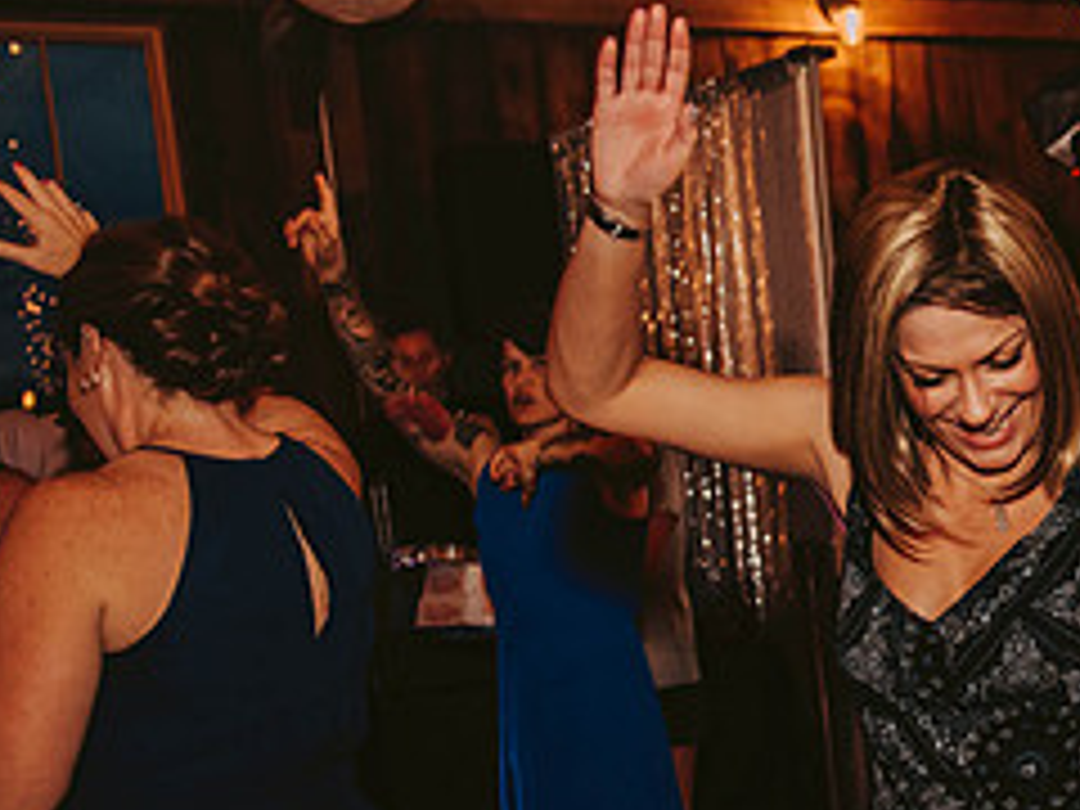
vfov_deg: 22.4
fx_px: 2028
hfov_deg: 27.2
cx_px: 1210
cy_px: 614
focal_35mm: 65
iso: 1250
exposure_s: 1/125
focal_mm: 28
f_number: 2.8
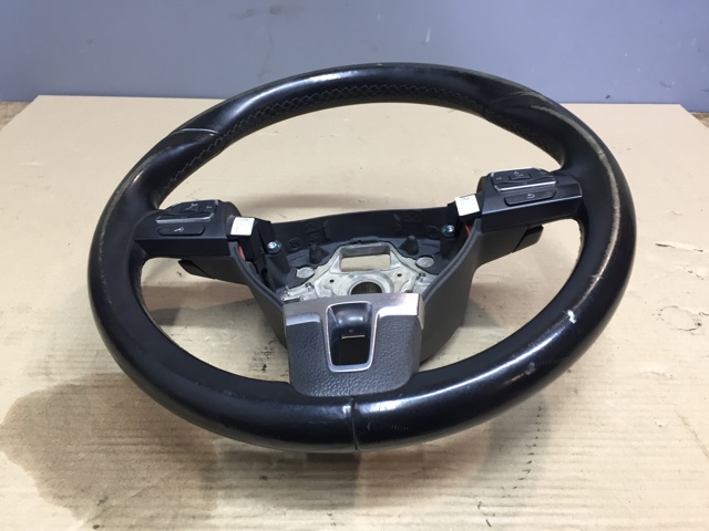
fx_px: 594
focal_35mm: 29
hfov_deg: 61.7
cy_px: 266
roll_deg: -1.8
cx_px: 354
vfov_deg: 48.2
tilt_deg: -32.1
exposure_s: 1/33
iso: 80
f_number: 2.2
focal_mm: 4.15
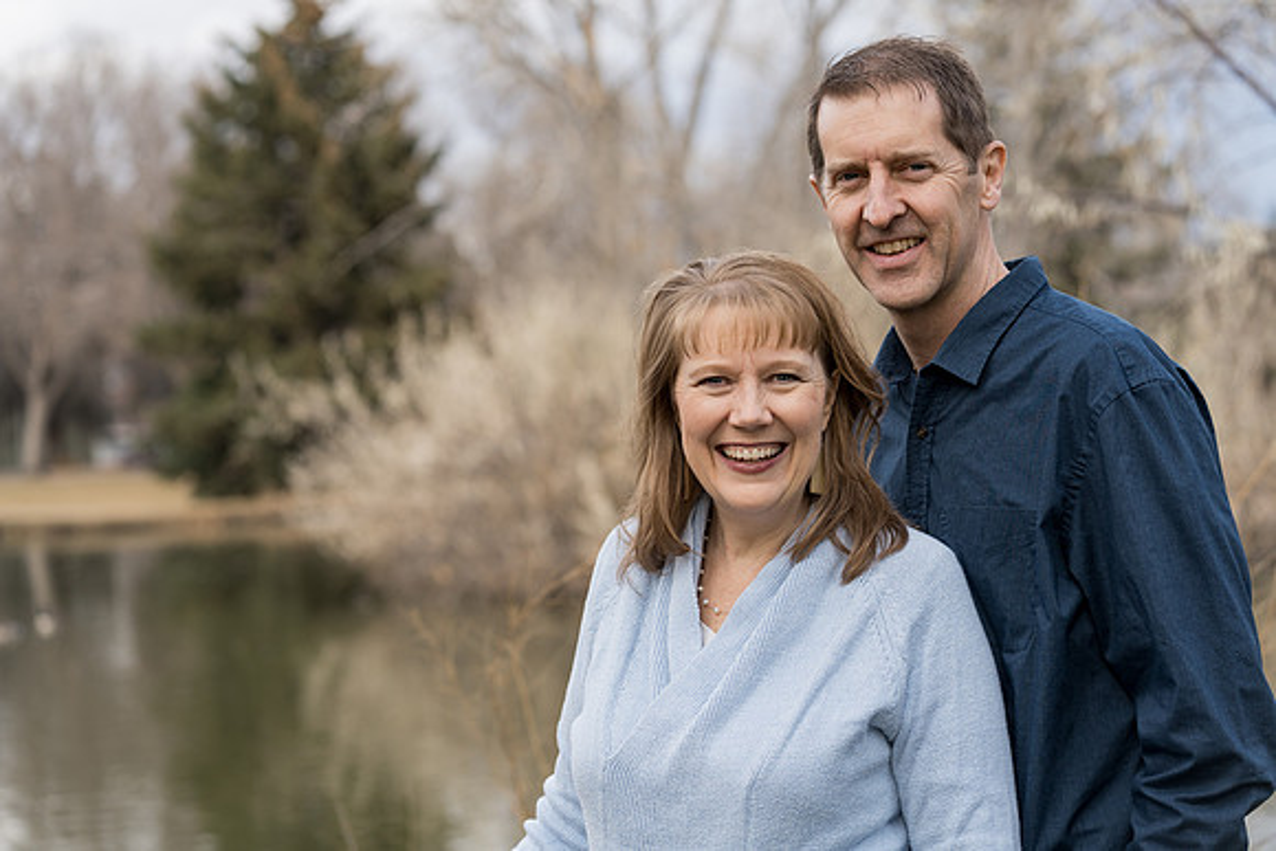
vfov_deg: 16.1
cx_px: 638
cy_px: 426
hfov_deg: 23.9
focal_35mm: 85
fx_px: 3013
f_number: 4
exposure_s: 1/250
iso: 200
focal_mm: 85
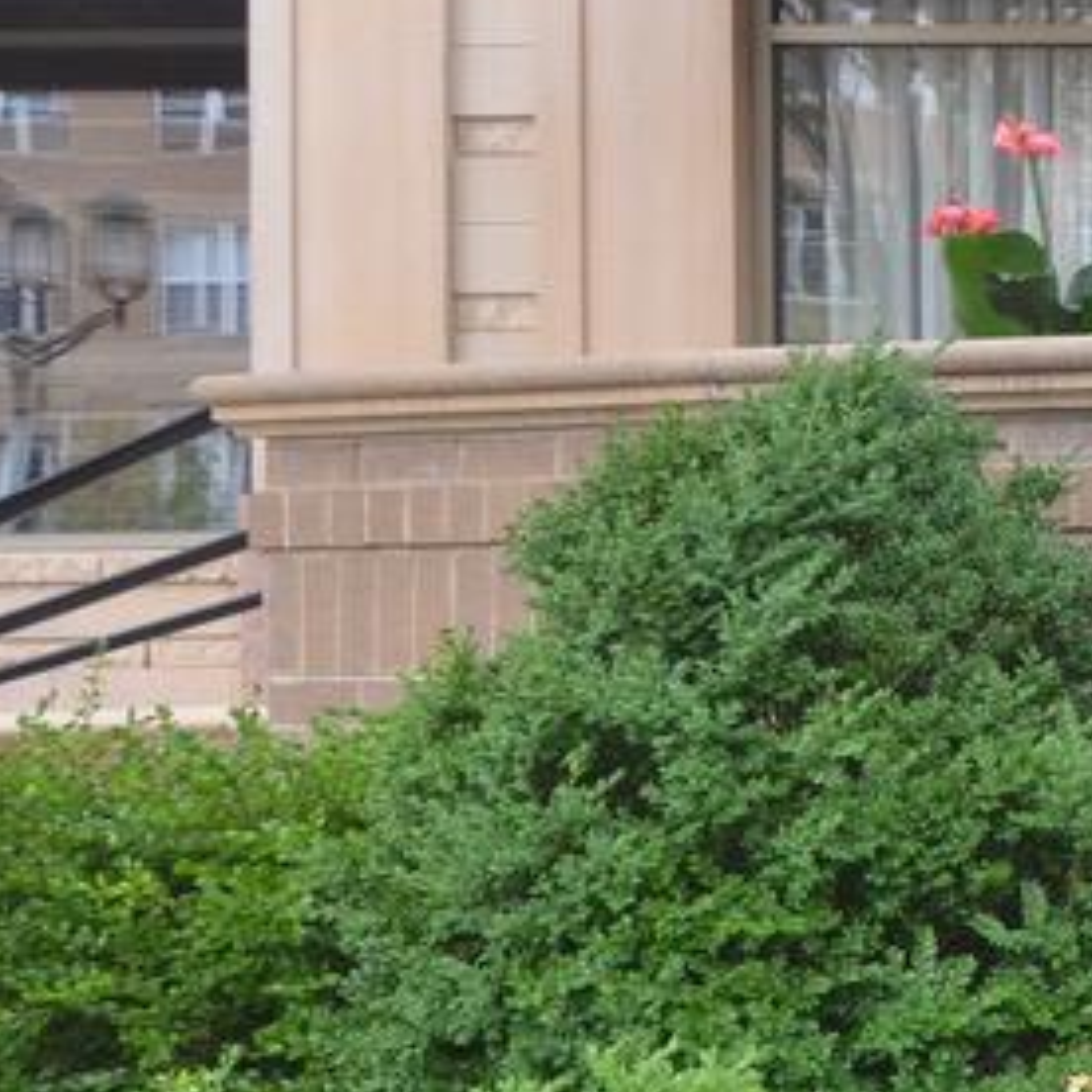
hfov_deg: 20.2
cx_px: 1883
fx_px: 2319
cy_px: 495
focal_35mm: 65
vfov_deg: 26.5
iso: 400
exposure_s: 1/100
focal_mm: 11
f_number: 5
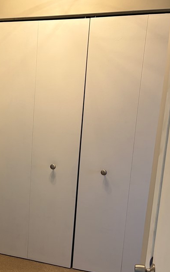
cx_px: -23
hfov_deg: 26.1
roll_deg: -0.5
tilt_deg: -12.0
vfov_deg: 44.3
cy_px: 151
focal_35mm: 45
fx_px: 334
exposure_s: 1/60
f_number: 1.6
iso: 80
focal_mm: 5.96
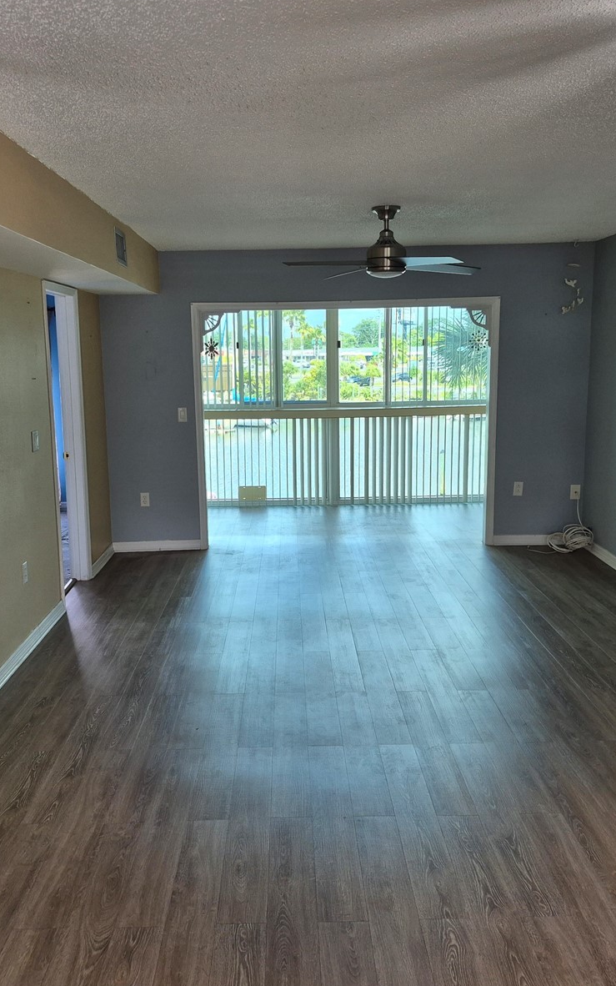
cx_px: 300
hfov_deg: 38.3
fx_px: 886
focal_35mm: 33
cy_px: 496
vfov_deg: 58.1
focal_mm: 5.4
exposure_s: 1/120
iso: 100
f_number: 1.8
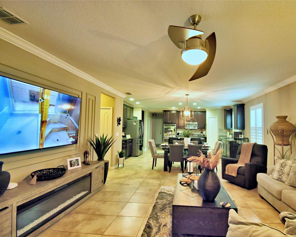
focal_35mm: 17
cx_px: 176
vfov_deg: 77.0
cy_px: 119
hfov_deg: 88.7
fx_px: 149
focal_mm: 10
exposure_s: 1/30
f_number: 4.5
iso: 800
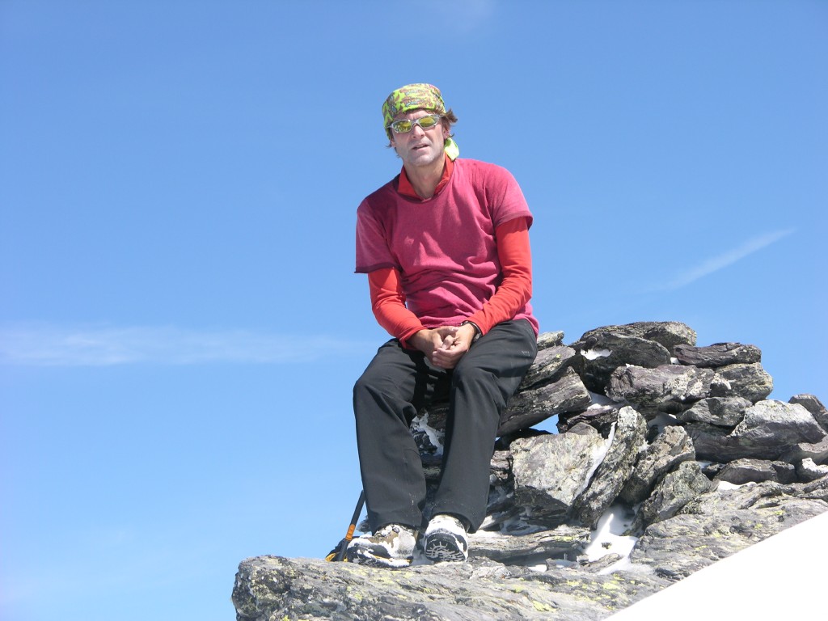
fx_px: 3110
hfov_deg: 15.2
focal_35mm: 130
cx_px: 414
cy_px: 310
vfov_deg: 11.4
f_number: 4.8
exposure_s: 1/254
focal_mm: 31.9
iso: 50
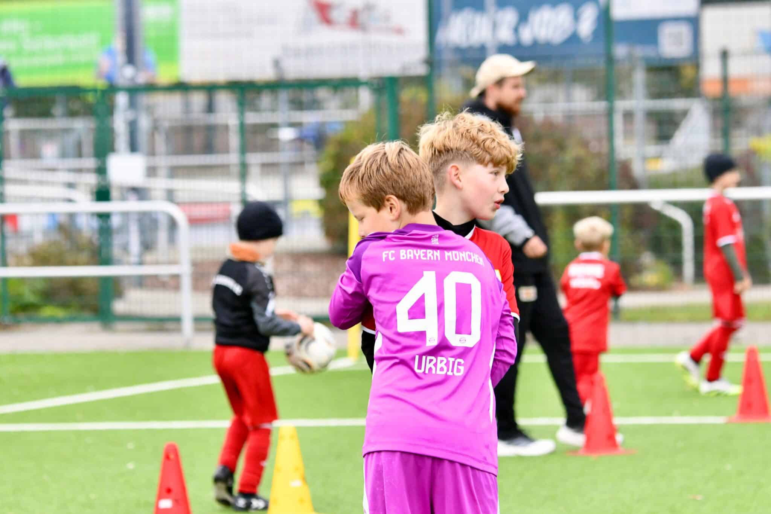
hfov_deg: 11.7
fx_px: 3747
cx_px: 386
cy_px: 257
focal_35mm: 175
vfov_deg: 7.8
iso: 2800
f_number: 5
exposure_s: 1/1600
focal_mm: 175
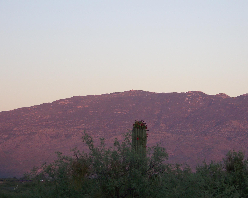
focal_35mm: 147
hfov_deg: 13.1
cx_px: 157
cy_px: 90
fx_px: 1079
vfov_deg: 10.5
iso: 64
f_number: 3.2
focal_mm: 19.3
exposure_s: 1/50
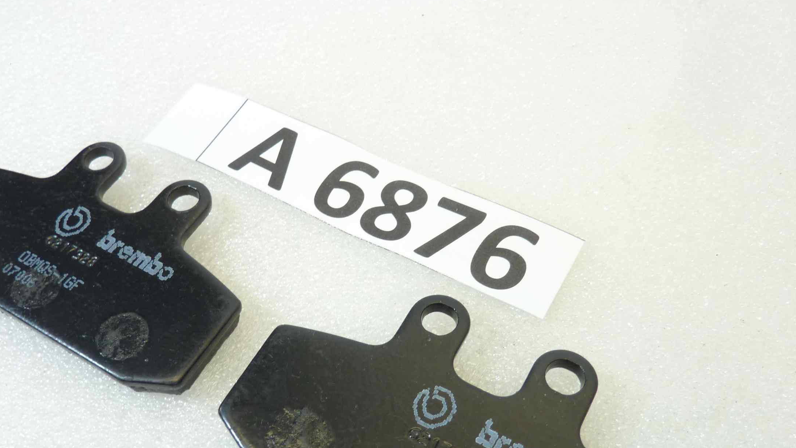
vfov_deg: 36.0
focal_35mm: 32
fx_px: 675
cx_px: 341
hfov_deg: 60.7
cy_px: 328
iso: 80
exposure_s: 1/25
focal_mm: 4.1
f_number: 3.3
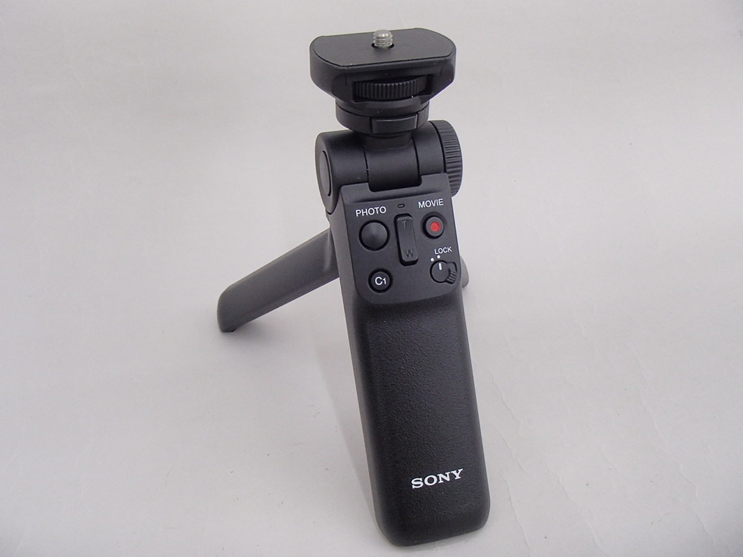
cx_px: 372
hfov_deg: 49.0
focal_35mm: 38
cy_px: 278
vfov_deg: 37.7
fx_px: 816
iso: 200
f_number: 4.6
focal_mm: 6.83
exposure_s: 1/80
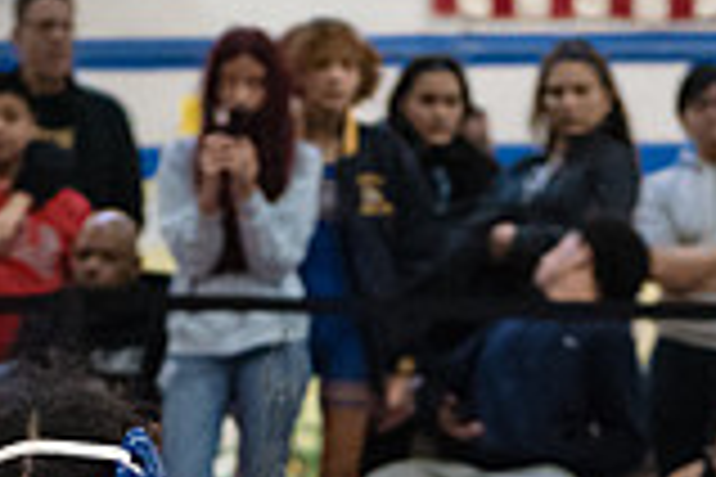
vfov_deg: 5.3
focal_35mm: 256
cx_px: 279
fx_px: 5091
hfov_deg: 8.0
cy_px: 839
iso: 8000
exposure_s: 1/500
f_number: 3.2
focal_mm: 70
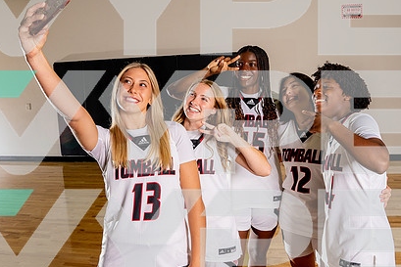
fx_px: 379
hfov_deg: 55.7
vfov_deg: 38.9
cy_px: 123
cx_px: 184
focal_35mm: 34
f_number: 7.1
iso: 640
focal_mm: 24
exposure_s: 1/200
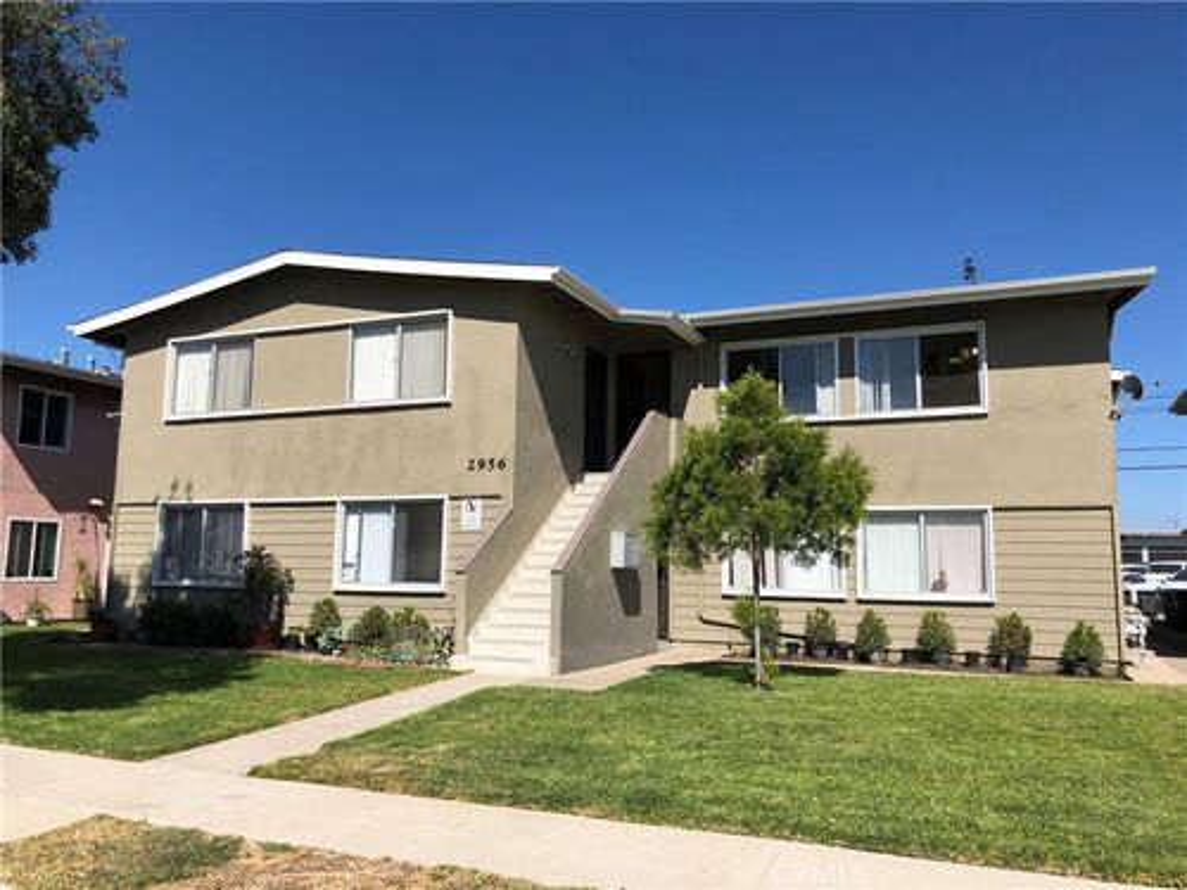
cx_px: 594
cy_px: 445
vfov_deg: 49.7
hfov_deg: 63.4
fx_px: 960
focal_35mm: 28
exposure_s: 1/2825
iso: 20
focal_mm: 4
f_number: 1.8
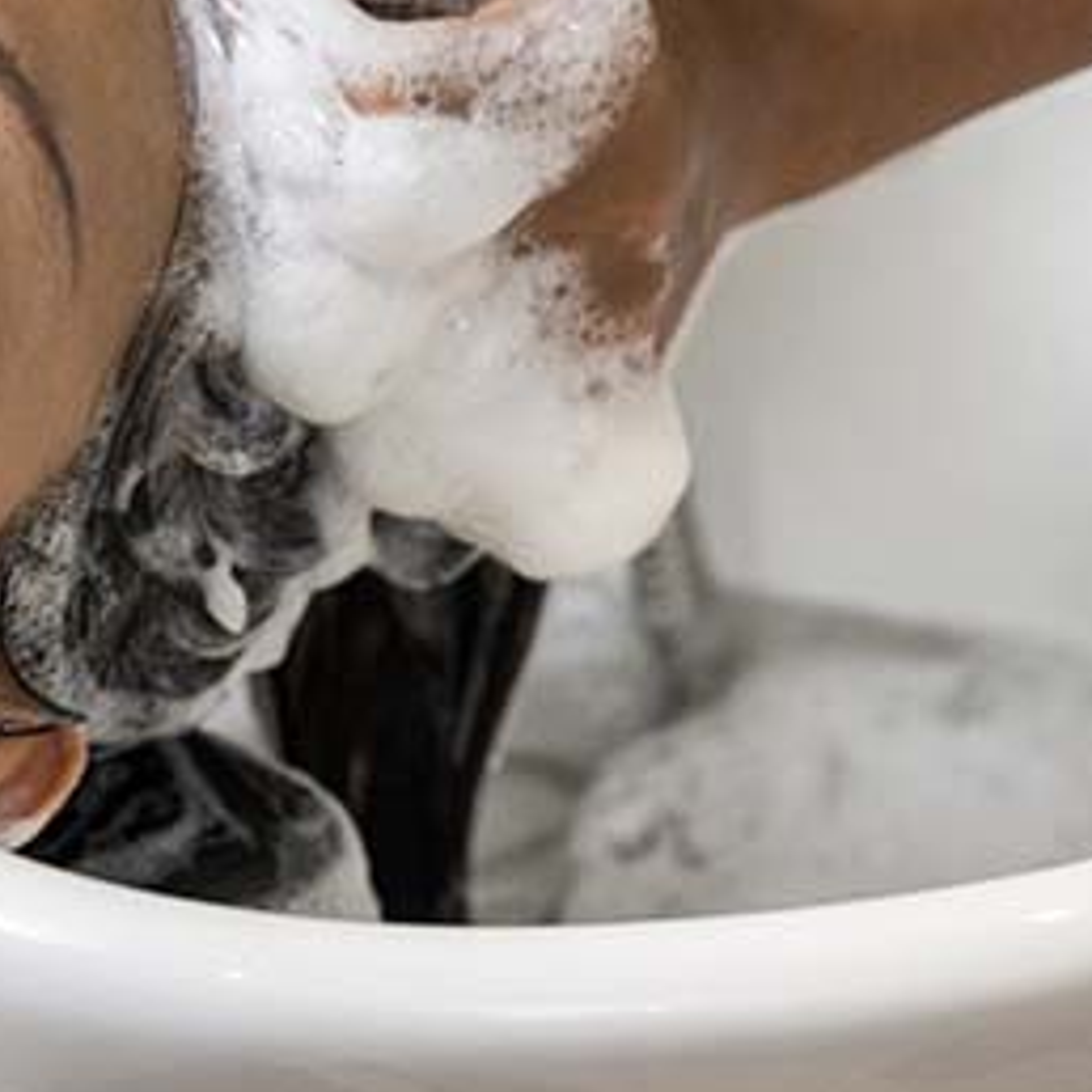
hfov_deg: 4.8
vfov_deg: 4.8
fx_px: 12956
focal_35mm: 363
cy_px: -4
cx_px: 241
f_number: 4.5
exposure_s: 1/200
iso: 1000
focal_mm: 115
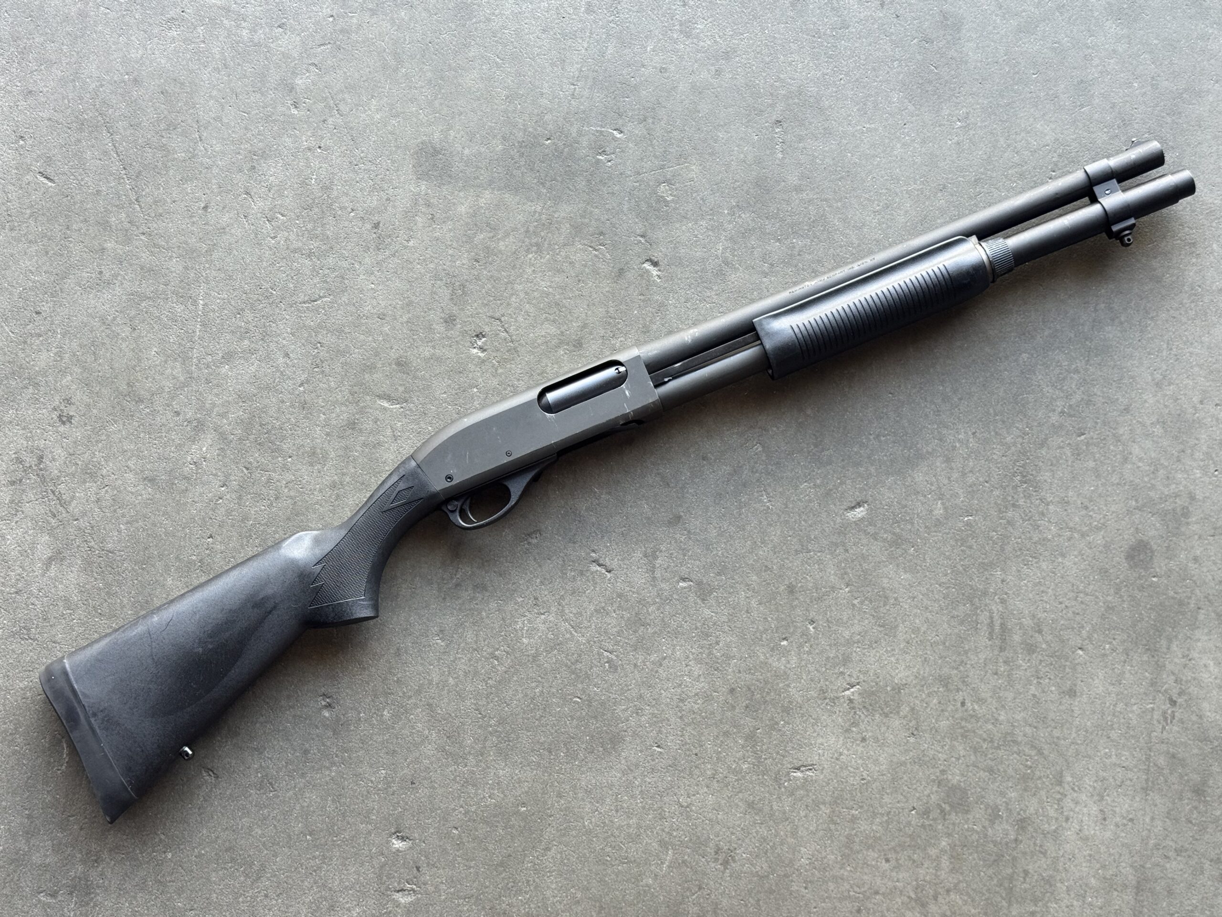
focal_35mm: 48
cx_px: 611
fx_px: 1694
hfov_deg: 39.7
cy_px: 458
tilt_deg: -87.3
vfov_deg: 30.3
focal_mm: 6.76
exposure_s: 1/120
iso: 64
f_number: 1.78
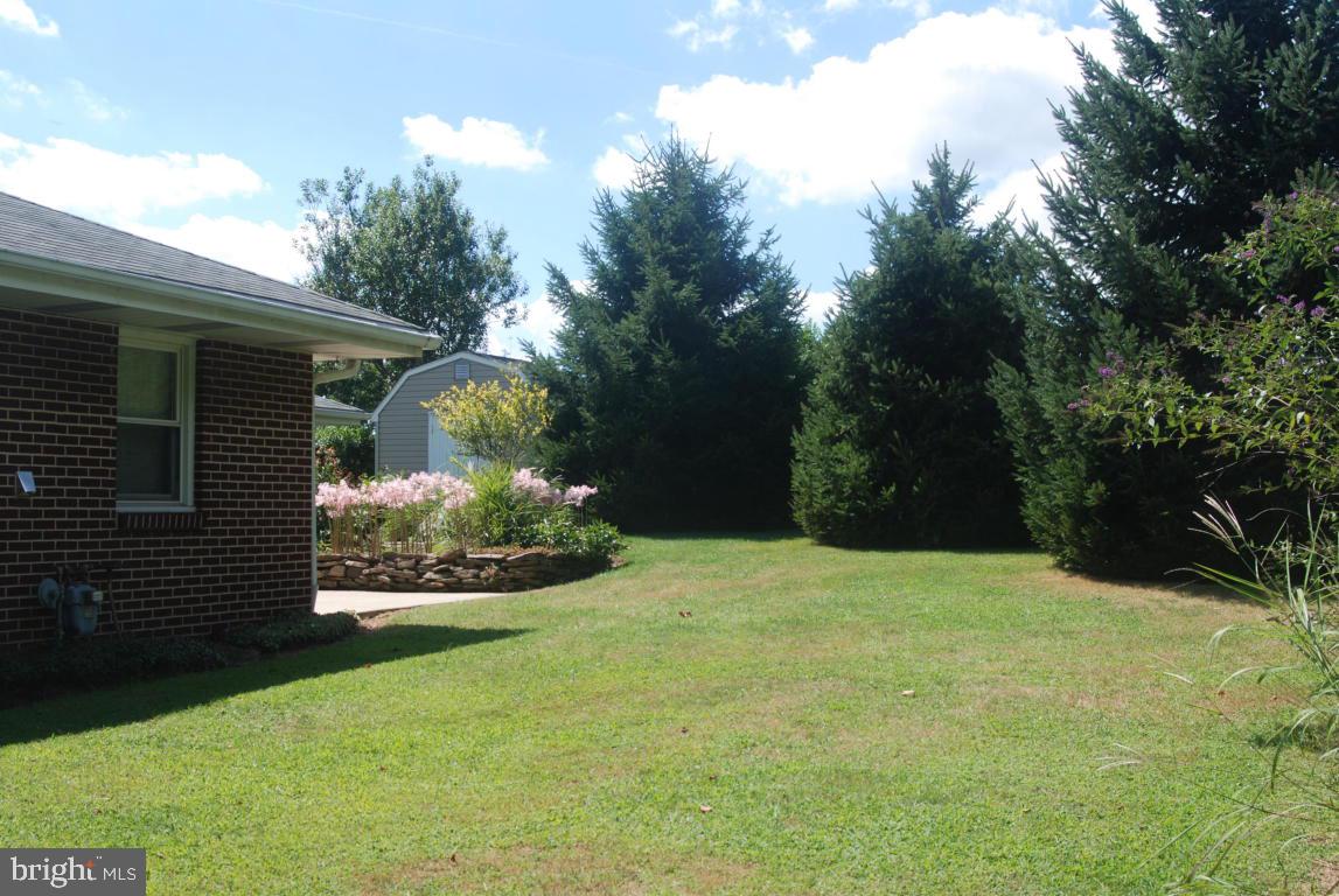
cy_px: 448
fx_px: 1564
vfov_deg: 32.0
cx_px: 670
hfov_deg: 46.3
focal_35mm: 42
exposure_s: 1/160
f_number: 6.3
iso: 100
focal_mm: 28
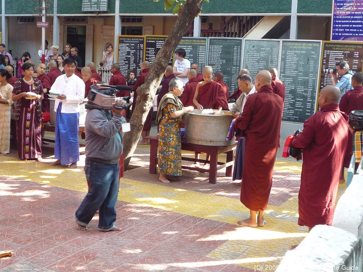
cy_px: 136
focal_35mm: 51
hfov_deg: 37.5
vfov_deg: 28.6
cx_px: 182
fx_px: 535
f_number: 3.8
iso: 160
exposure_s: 1/40
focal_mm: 6.3
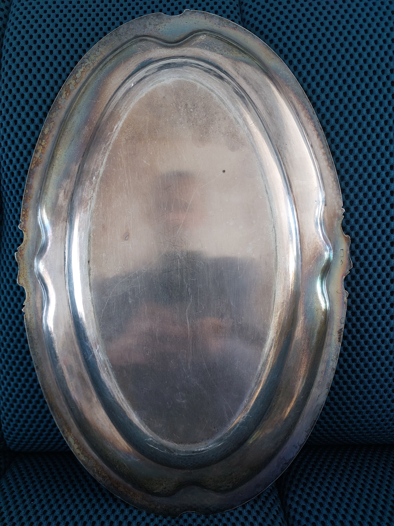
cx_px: 197
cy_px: 263
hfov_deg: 54.9
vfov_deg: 69.4
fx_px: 379
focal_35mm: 25
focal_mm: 5.23
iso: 160
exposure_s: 1/50
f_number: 1.8
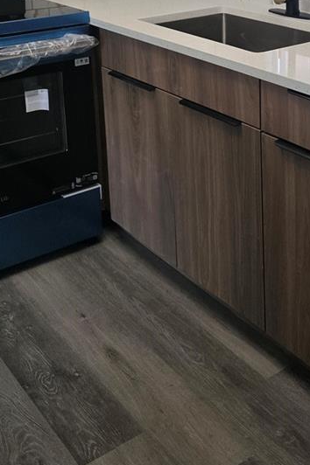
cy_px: 45
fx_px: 698
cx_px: 275
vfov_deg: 34.8
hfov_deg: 24.4
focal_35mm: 54
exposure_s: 1/180
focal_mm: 6.3
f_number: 1.7
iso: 200
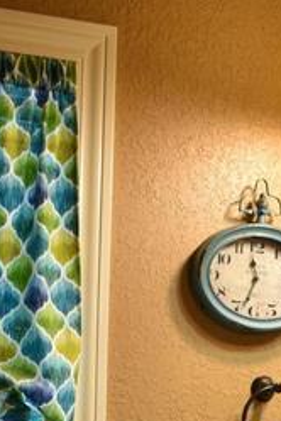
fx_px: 1300
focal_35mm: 111
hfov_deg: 12.3
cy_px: 636
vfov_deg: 16.7
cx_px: 218
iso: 400
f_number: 4.5
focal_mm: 18
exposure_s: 1/80
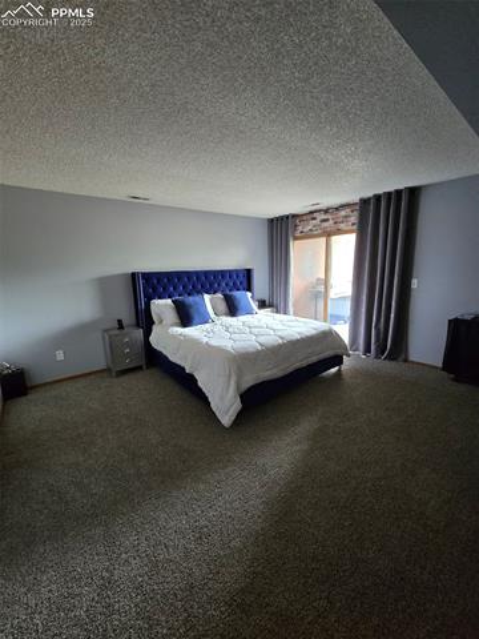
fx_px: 240
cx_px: 240
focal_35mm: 13
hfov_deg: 89.9
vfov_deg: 106.2
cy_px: 320
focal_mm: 2.2
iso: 640
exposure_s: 1/60
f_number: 2.2
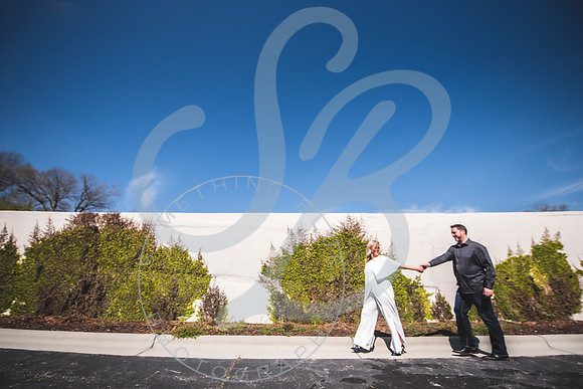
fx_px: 245
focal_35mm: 15
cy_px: 208
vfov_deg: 76.7
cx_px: 290
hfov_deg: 99.8
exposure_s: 1/3200
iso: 100
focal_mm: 14
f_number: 2.8
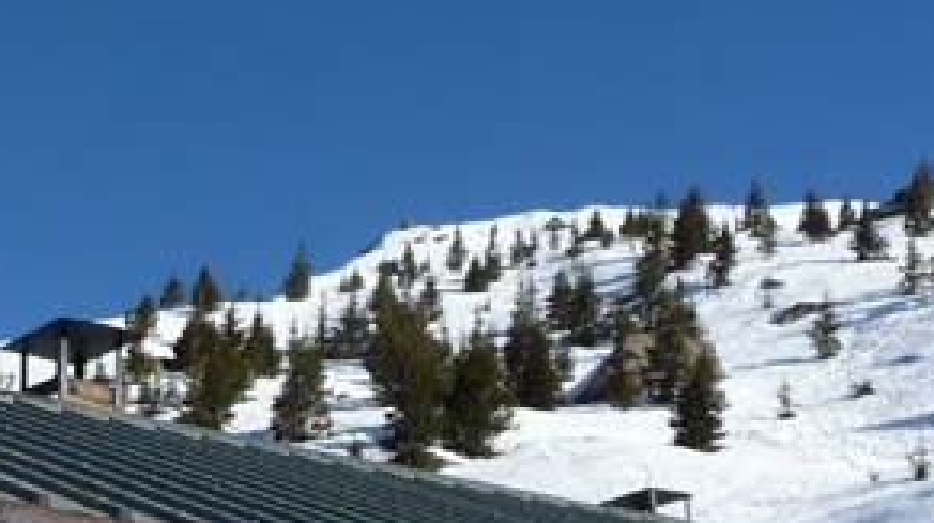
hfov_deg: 22.1
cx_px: -148
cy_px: 802
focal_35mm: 90
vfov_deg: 12.7
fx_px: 2227
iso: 100
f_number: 8
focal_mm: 5
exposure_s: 1/320
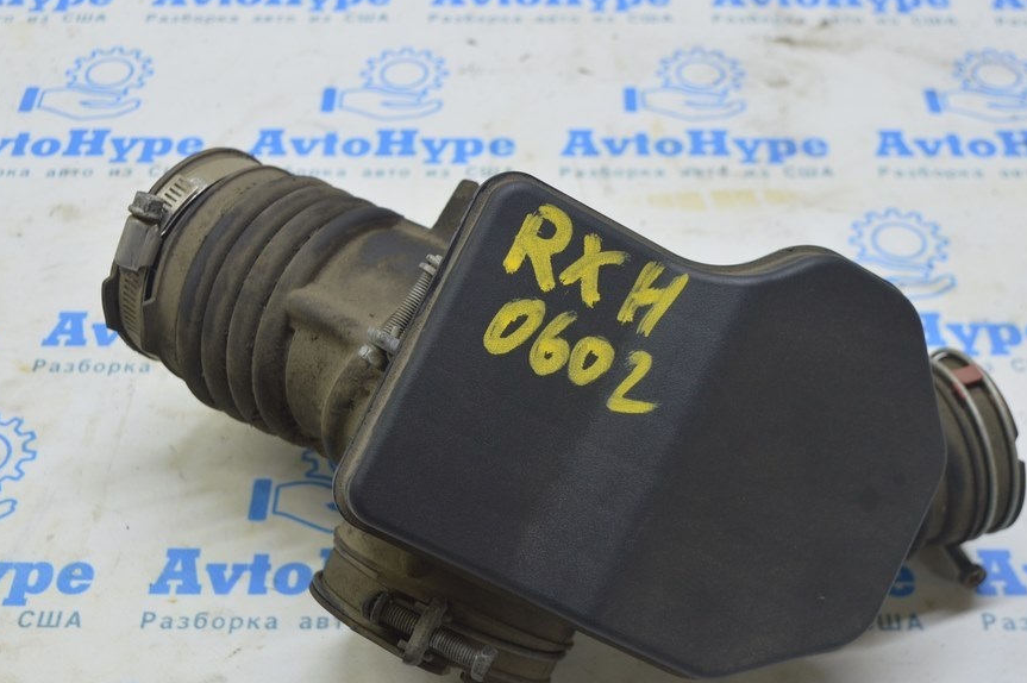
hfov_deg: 38.5
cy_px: 384
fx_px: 1471
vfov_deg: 26.1
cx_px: 520
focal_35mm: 52
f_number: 5.6
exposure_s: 1/20
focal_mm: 29
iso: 400
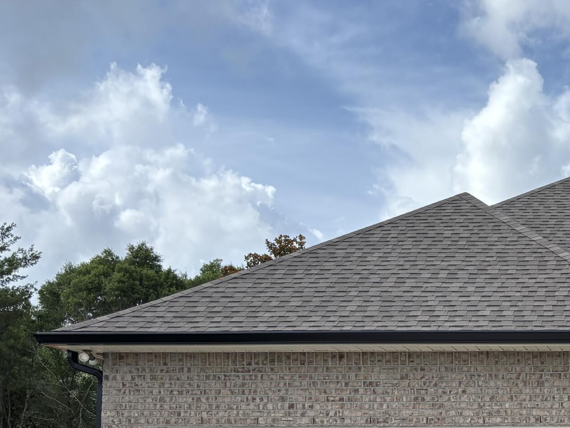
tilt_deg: +3.0
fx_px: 1021
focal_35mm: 62
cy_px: 438
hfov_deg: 27.8
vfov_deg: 22.6
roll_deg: +0.2
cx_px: 660
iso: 50
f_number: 1.6
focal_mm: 5.96
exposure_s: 1/3106
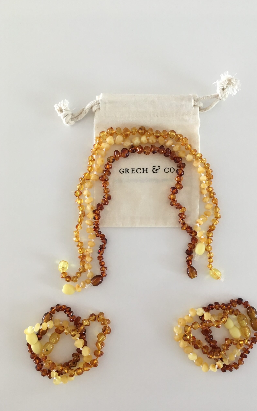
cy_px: 206
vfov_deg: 61.2
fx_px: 347
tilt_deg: -85.6
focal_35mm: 31
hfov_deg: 40.5
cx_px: 147
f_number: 2.2
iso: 40
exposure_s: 1/33
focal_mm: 4.15
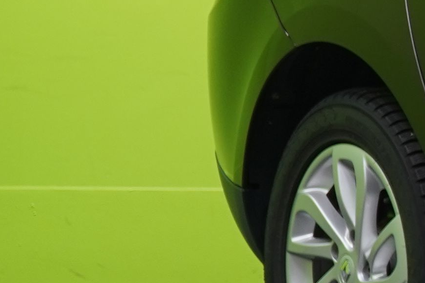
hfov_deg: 5.5
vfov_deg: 4.0
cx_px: 1391
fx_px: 4084
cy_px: 27
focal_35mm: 346
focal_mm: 50
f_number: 5
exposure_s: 1/25
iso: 400
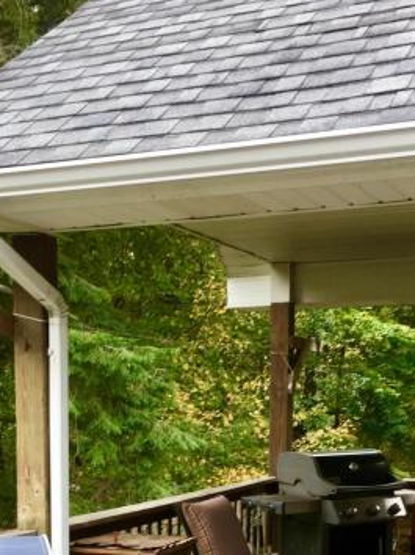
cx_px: 163
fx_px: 1008
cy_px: 539
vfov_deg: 29.0
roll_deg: -0.7
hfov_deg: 23.2
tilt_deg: -7.0
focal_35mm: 63
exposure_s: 1/60
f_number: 2.2
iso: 32
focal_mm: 4.15
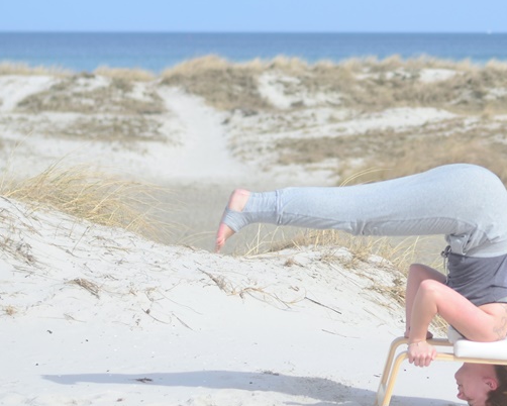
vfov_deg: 10.2
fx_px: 2267
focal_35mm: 151
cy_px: 107
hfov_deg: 12.6
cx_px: 481
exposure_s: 1/3200
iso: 100
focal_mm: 50
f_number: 2.5
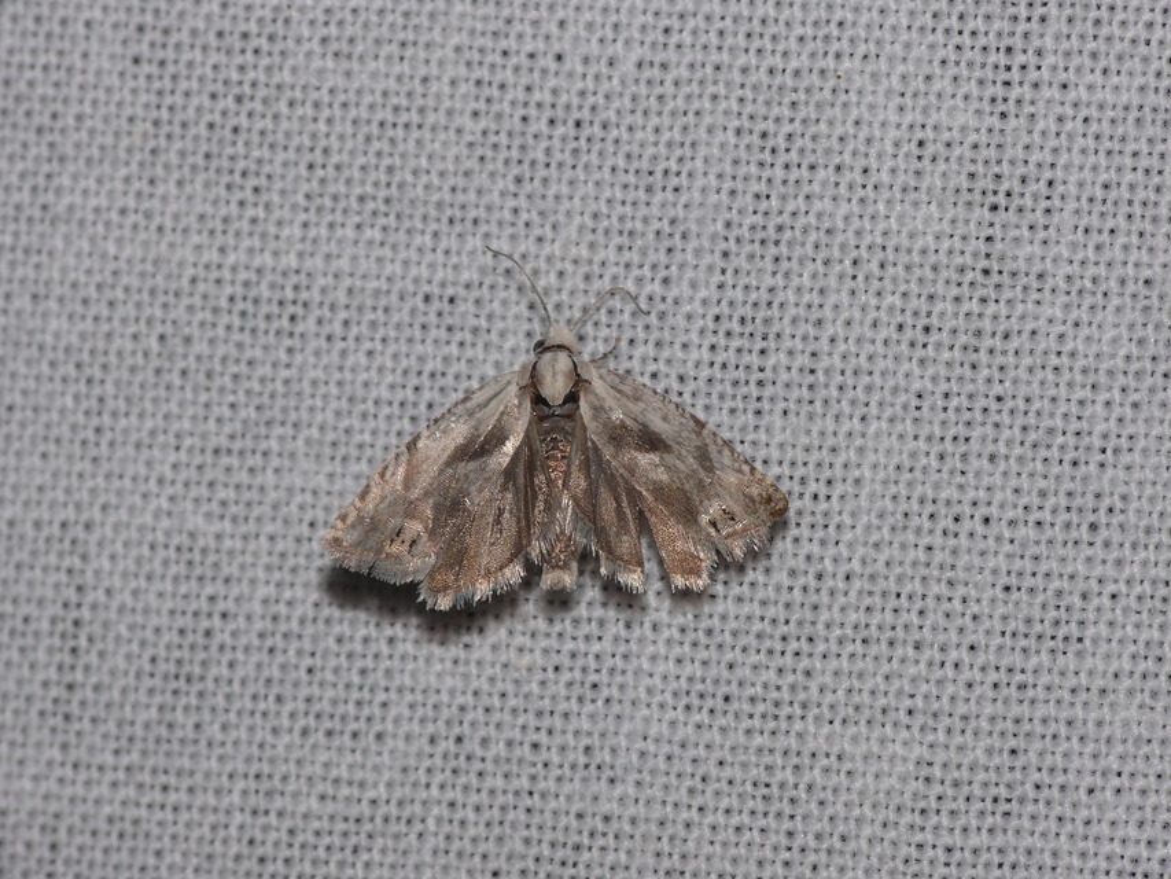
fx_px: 7139
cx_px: 586
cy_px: 440
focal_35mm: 211
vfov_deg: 7.0
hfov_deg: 9.4
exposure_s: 1/640
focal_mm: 44.6
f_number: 11
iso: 100
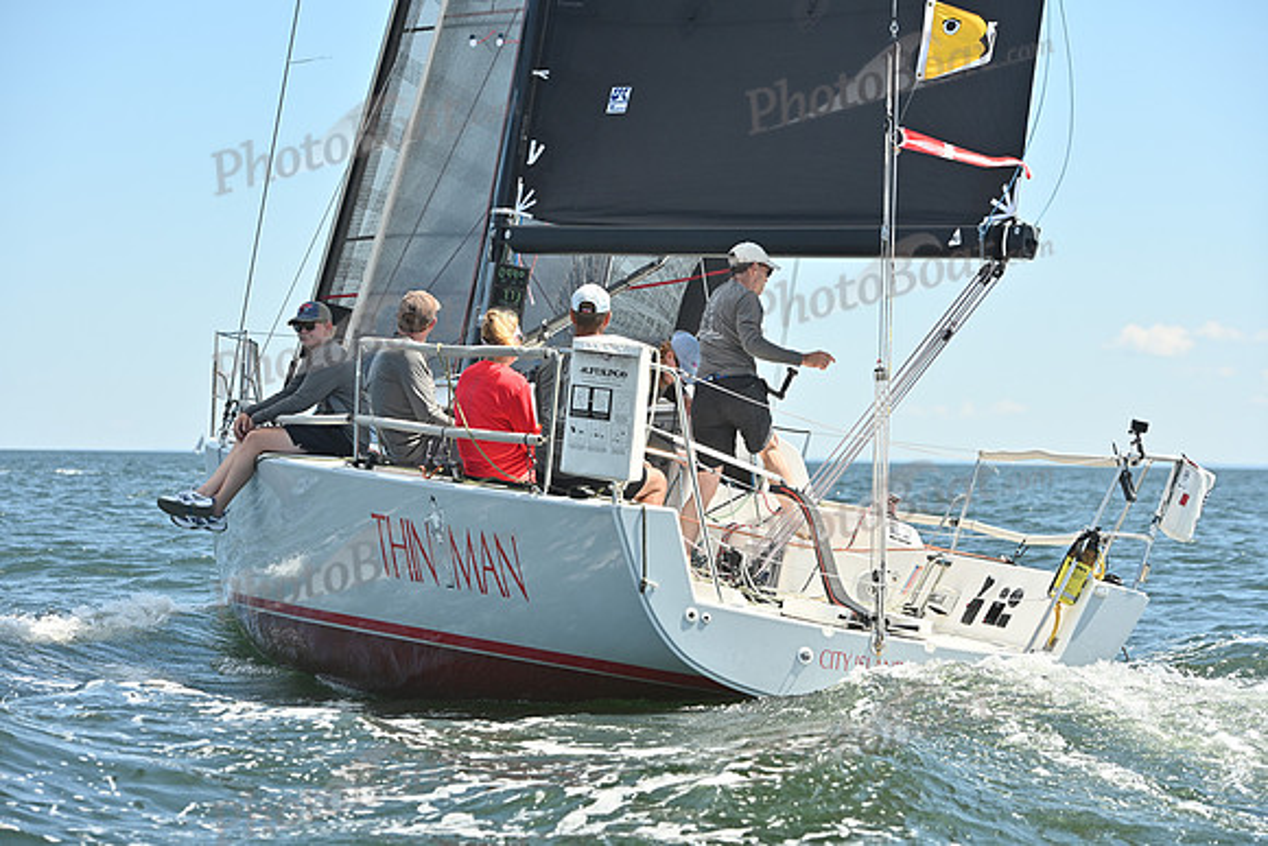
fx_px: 3946
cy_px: 423
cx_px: 634
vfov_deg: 12.2
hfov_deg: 18.3
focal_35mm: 112
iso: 250
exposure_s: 1/1250
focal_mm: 112
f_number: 6.3
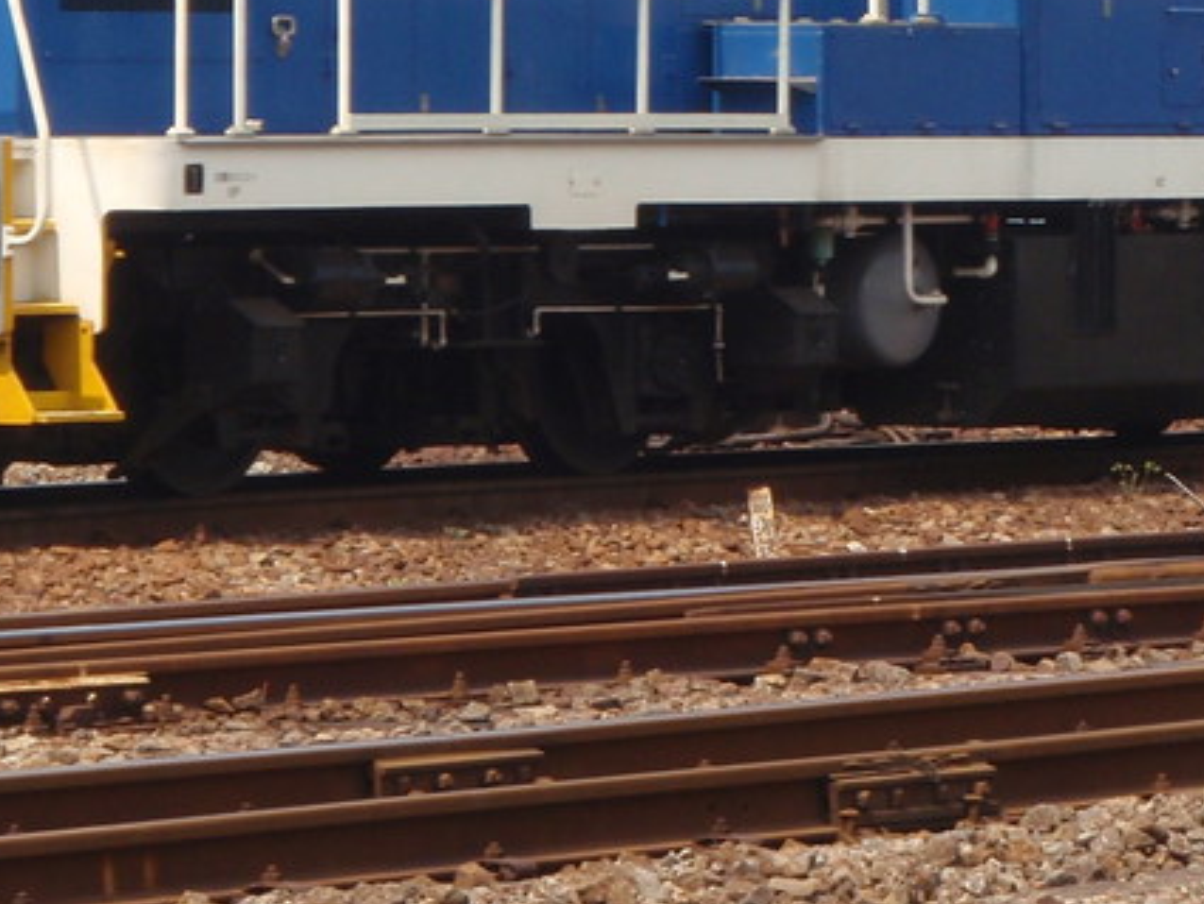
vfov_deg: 5.4
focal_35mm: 274
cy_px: -227
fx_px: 9533
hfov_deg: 7.2
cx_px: 725
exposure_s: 1/250
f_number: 4.7
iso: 64
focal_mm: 16.25
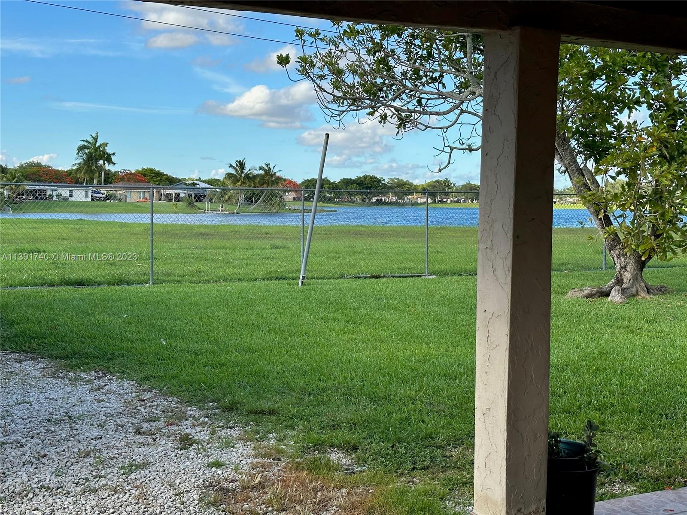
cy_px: 258
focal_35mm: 48
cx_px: 344
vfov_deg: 30.3
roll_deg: -1.7
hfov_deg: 39.7
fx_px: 953
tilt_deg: -4.4
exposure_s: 1/1517
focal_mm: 6.86
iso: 64
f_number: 1.78
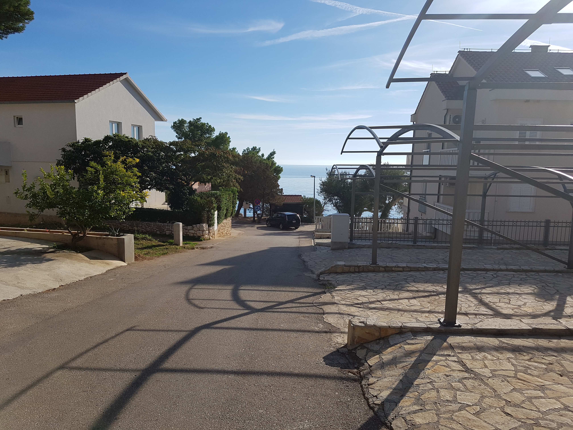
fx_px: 430
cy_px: 215
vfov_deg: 53.1
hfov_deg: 67.3
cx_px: 286
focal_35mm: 26
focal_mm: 4.2
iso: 50
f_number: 1.7
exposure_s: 1/4048
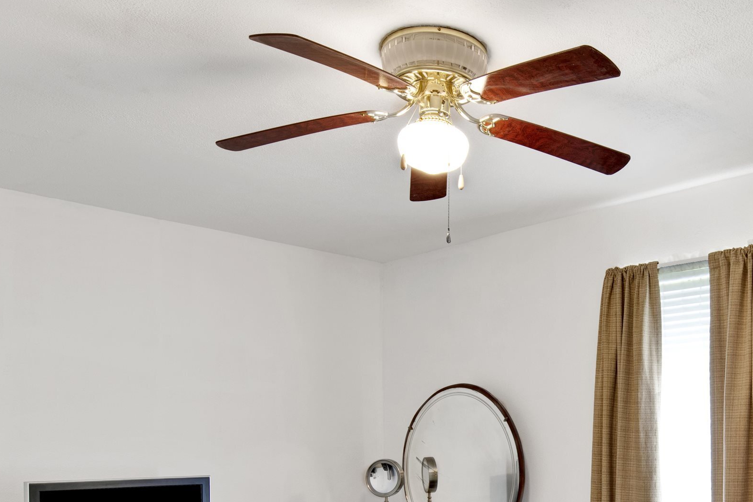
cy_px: 445
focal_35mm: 35
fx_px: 732
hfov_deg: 51.5
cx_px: 589
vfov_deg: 35.7
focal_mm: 18
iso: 200
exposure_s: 1.3
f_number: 11
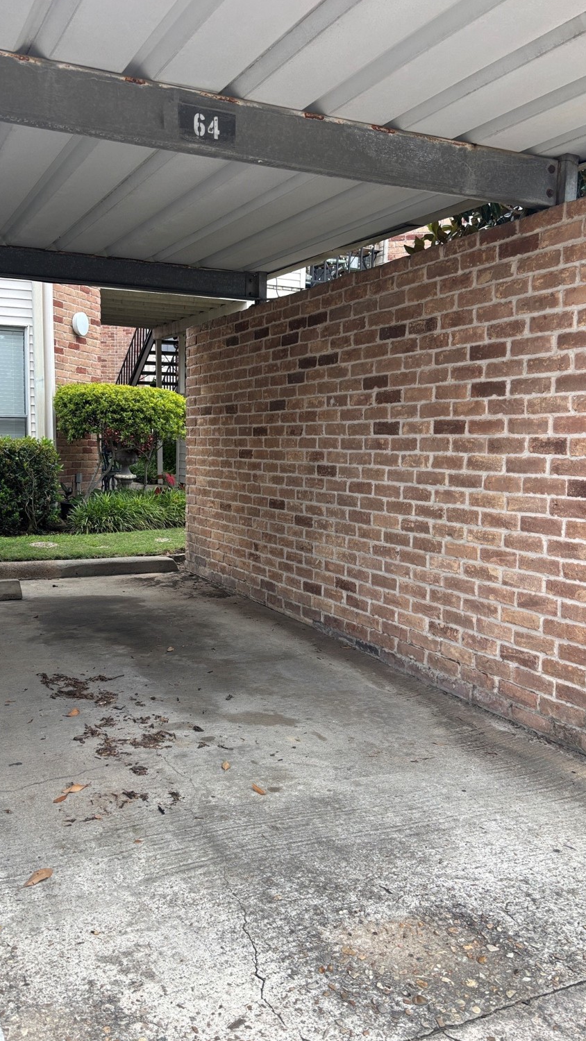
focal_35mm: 29
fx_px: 801
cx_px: 217
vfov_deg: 66.1
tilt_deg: -6.2
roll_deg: -2.1
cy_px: 524
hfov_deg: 39.9
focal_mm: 5.96
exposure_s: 1/565
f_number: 1.6
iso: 50
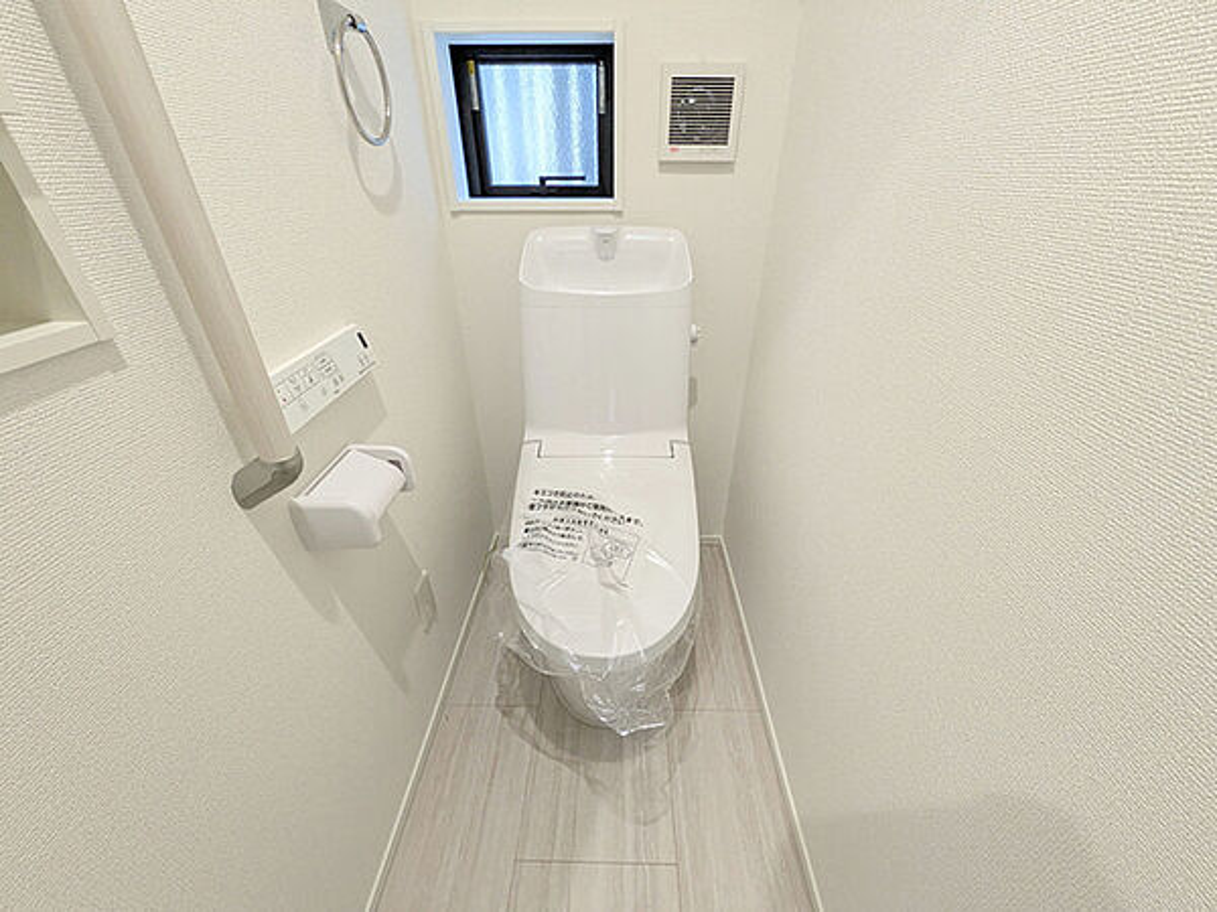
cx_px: 608
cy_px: 456
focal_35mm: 14
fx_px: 492
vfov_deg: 85.7
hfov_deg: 102.1
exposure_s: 1/120
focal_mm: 1.83
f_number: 2.2
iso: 431
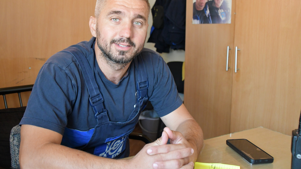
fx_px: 279
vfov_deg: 33.6
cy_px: 68
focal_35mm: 35
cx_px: 150
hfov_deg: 56.6
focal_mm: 22
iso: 3200
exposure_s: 1/125
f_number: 3.5
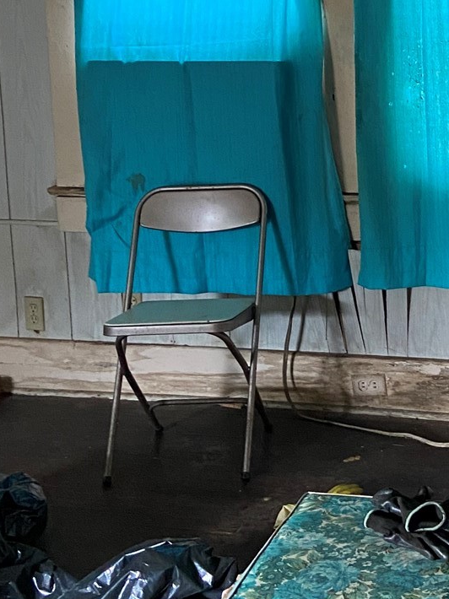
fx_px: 1298
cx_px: 544
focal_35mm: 75
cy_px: 53
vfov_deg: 25.2
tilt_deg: -4.9
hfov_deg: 18.6
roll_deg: +1.4
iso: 400
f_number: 1.8
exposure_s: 1/60
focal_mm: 4.25
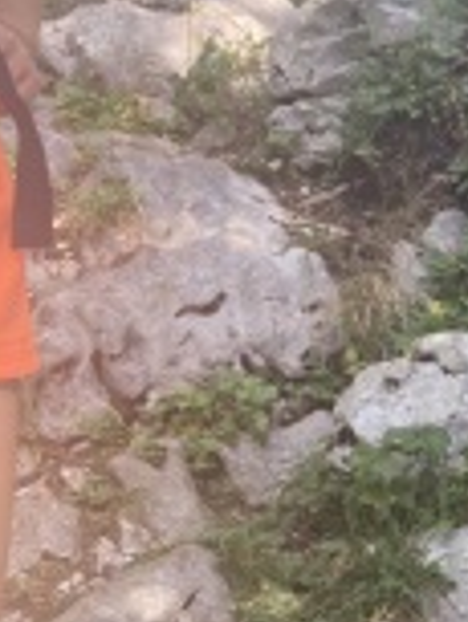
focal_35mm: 73
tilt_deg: -6.5
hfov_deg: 18.9
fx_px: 1314
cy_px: 415
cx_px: 586
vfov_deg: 26.5
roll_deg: +2.0
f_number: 1.8
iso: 20
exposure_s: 1/121
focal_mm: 3.99
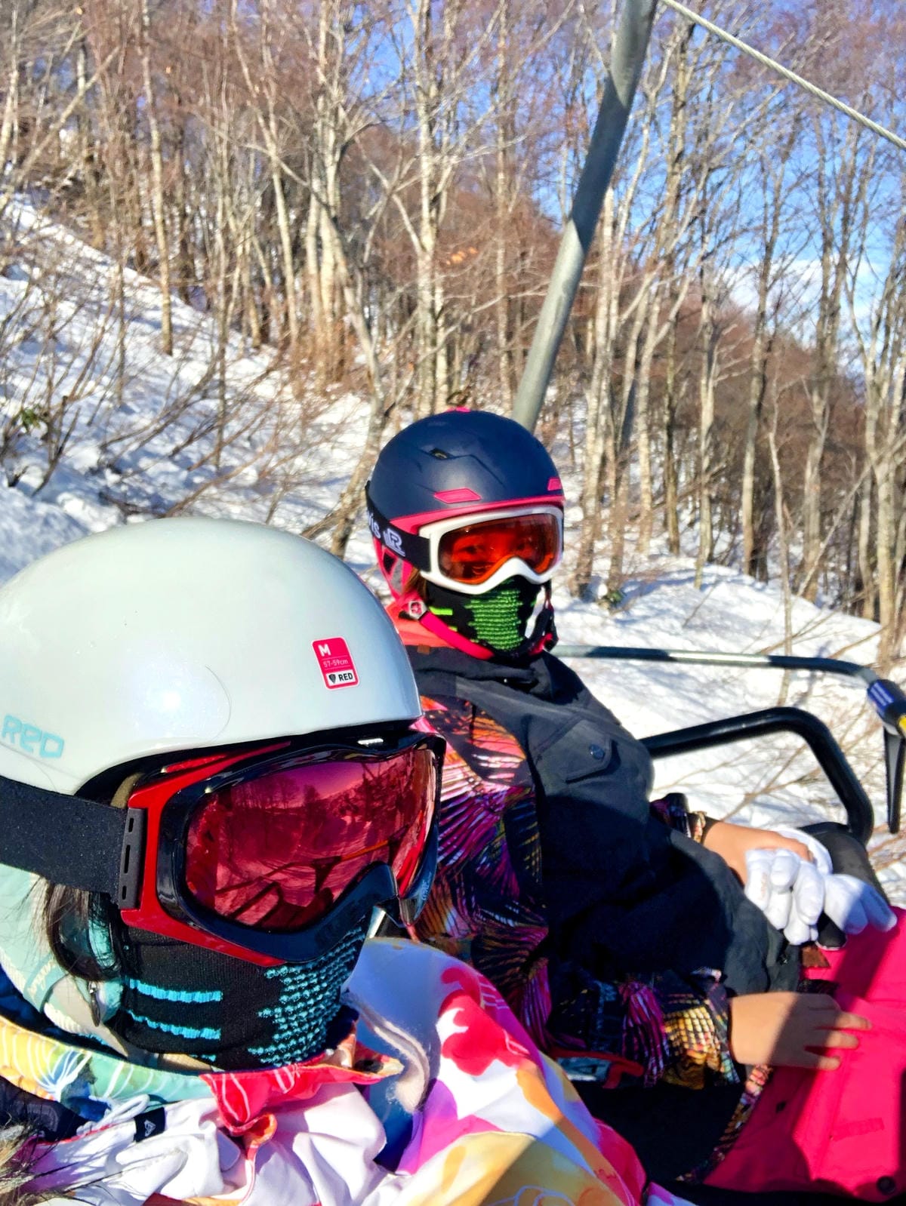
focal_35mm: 32
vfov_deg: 56.8
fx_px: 1116
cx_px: 453
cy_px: 603
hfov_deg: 44.2
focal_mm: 2.87
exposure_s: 1/648
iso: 20
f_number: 2.2
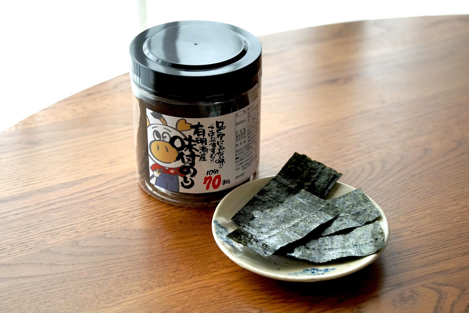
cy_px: 156
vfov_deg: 18.9
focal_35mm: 72
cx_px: 234
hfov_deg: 28.1
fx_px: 938
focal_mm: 48
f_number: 4
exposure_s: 1/160
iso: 800
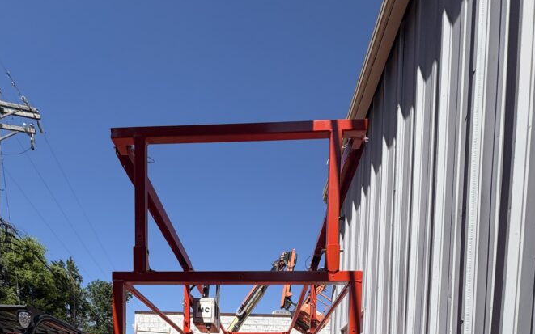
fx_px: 335
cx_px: 244
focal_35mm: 23
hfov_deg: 77.0
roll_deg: -1.6
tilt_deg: -1.6
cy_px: 410
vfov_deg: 38.0
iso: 50
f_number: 2.2
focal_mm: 2.22
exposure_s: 1/1880
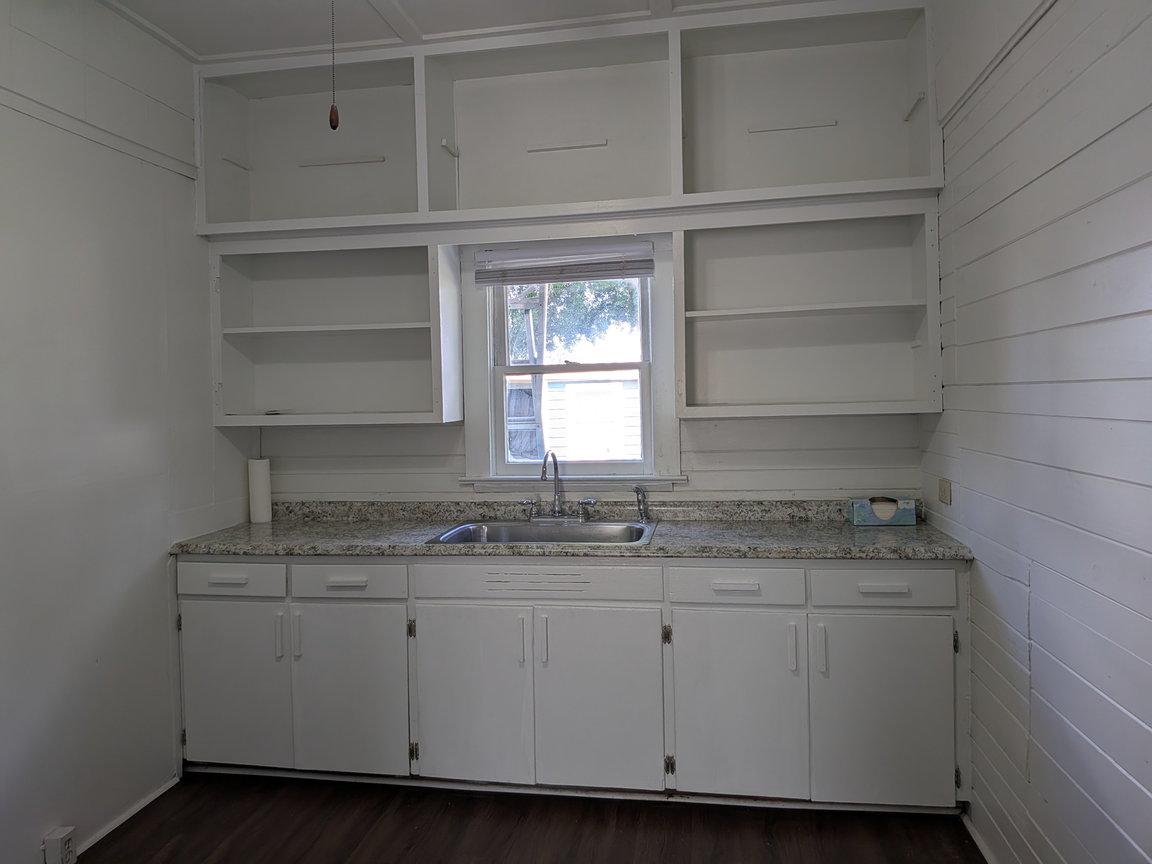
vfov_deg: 56.8
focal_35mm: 24
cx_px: 576
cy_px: 432
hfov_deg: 71.6
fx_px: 799
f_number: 1.7
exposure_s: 1/153
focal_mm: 4.53
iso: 48
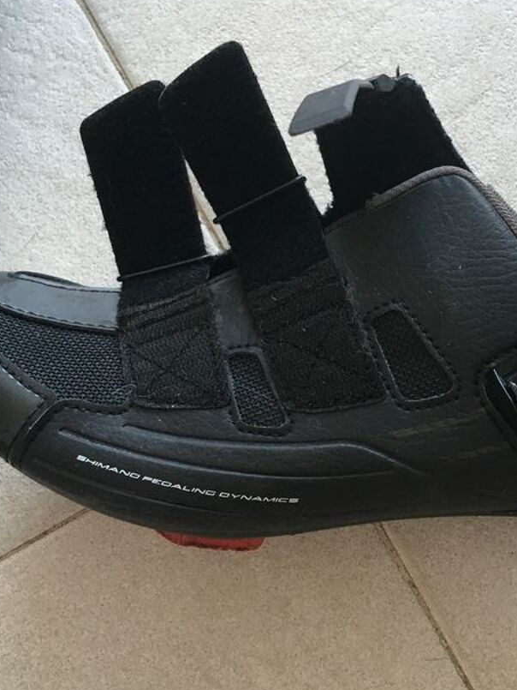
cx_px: 360
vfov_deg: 39.6
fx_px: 956
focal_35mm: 48
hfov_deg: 30.0
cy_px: 313
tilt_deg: -75.1
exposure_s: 1/33
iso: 125
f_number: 2.2
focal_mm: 4.15
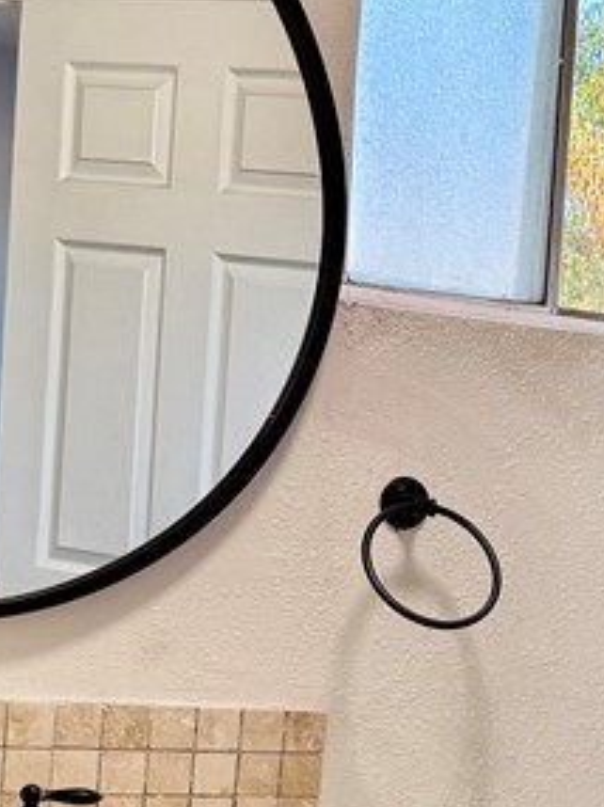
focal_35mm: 86
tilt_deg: -8.1
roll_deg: -6.0
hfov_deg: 16.7
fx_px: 2004
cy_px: 739
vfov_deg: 22.2
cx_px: 615
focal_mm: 6.76
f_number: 1.78
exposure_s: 1/121
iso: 100
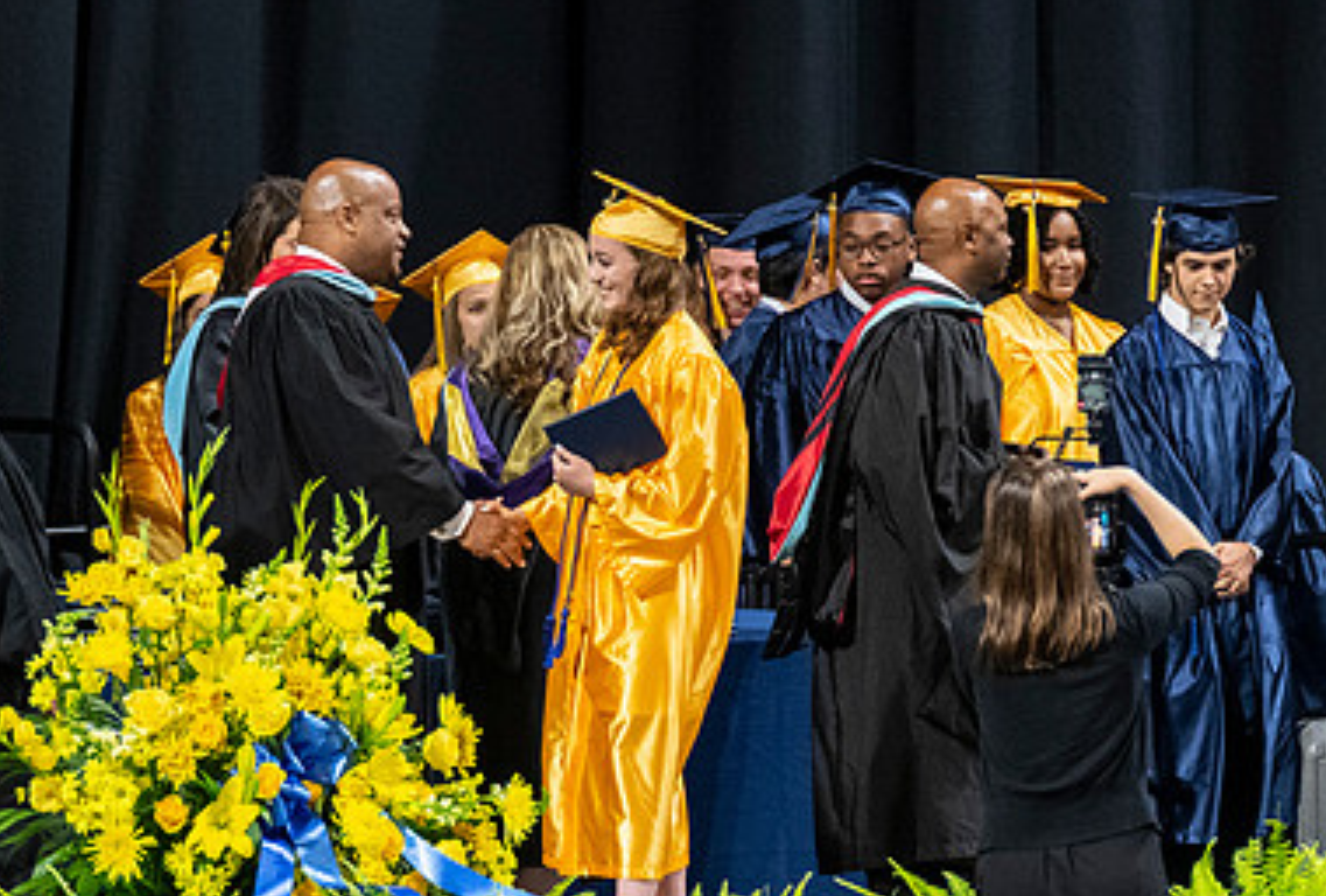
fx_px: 19082
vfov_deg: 2.7
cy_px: 618
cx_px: 636
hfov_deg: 4.0
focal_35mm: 516
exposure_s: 1/200
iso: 2000
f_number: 4
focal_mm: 190
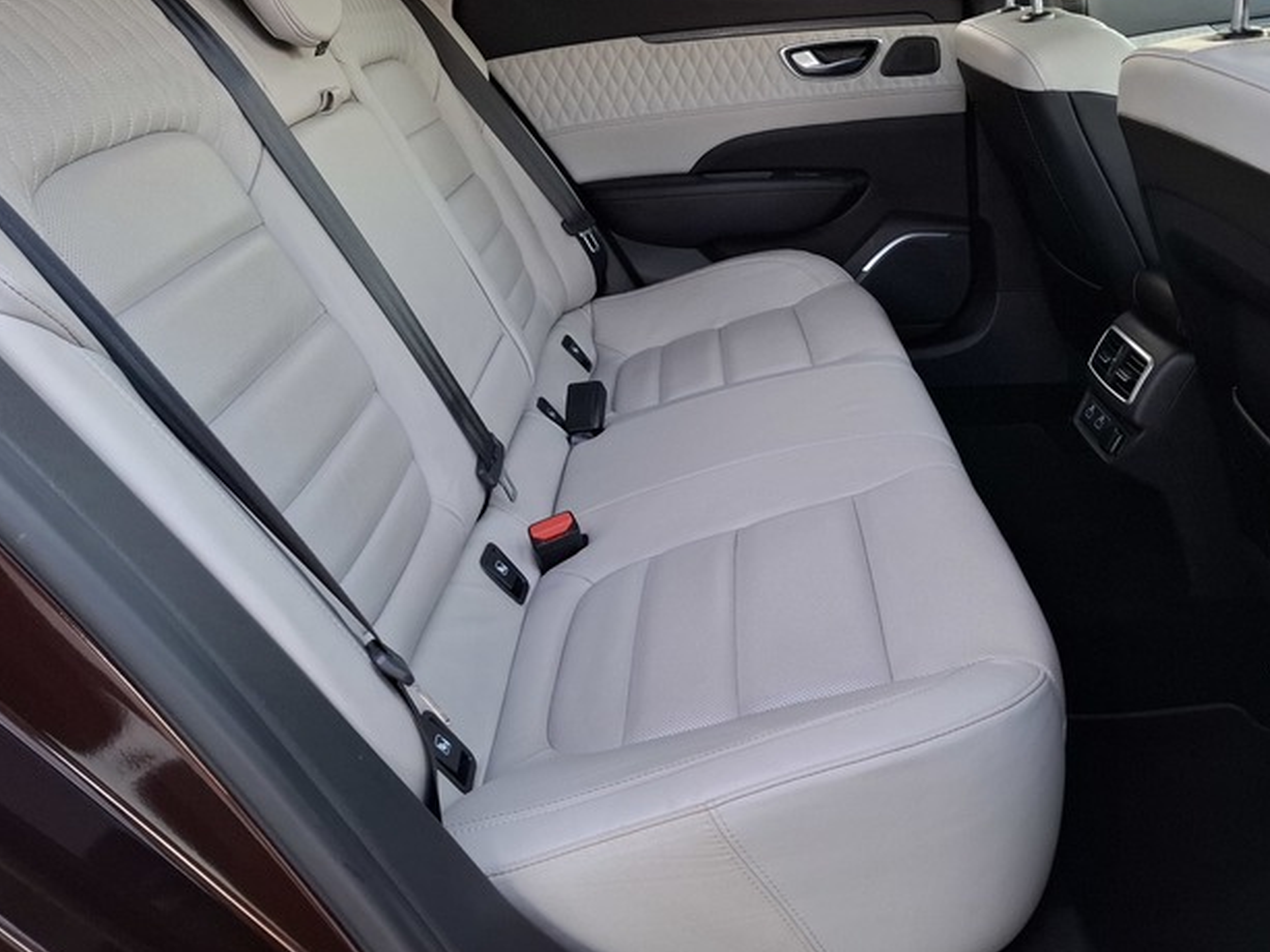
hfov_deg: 59.5
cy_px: 389
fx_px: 1101
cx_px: 762
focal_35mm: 30
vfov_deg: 46.6
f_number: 1.8
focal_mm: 5.54
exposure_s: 1/100
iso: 250
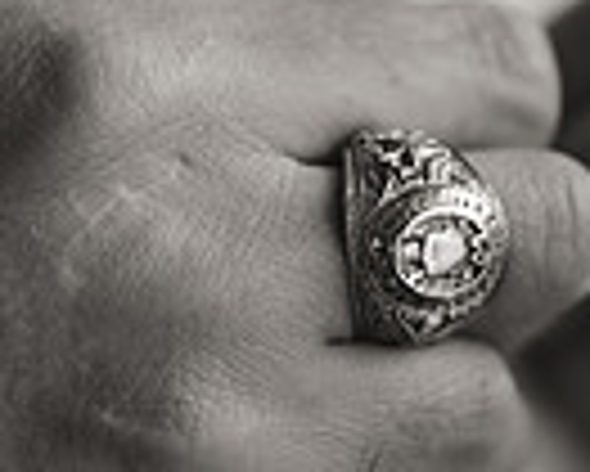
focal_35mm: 354
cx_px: 824
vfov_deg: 4.4
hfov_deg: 5.4
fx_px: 6186
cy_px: 479
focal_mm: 85
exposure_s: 1/400
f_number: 2
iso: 400
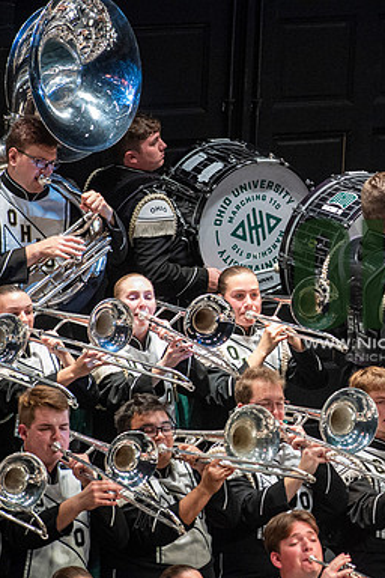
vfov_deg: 4.6
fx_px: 7266
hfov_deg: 3.0
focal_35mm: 453
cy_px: 289
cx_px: 408
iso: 5000
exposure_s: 1/400
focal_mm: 300
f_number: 5.6
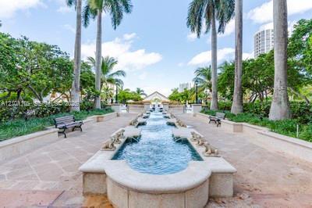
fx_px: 147
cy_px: 104
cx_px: 156
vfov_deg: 70.3
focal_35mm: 17
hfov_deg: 93.3
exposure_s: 1/400
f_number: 8
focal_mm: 17
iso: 200
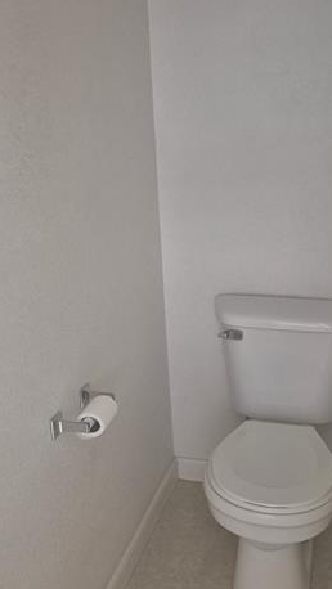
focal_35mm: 42
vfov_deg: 48.3
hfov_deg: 28.4
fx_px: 657
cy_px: 304
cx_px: 163
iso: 1000
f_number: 1.8
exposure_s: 1/120
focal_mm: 5.4
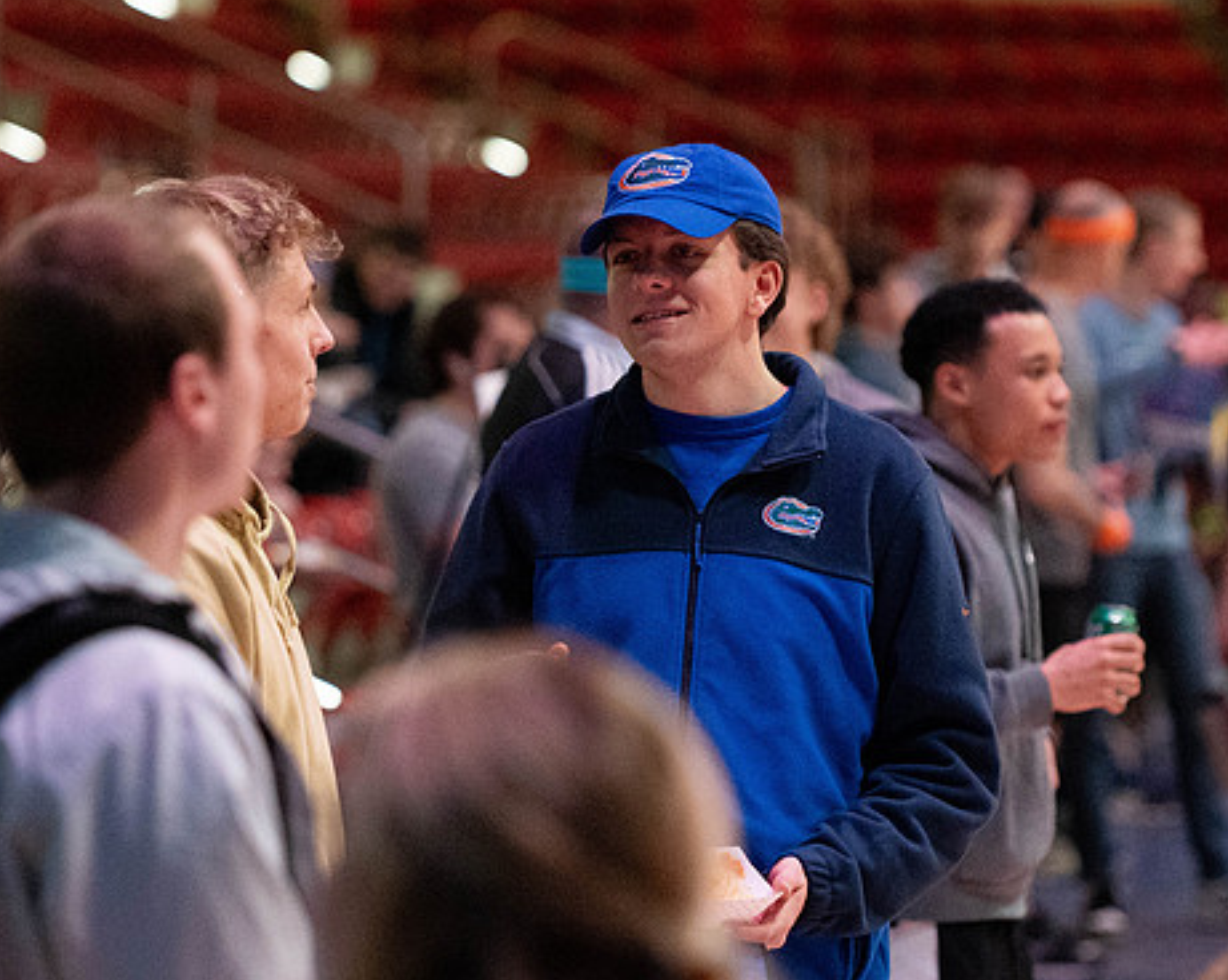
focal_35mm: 204
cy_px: 413
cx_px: 601
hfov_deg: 9.5
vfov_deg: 7.6
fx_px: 7408
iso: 12800
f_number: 2.8
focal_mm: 130
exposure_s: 1/1000
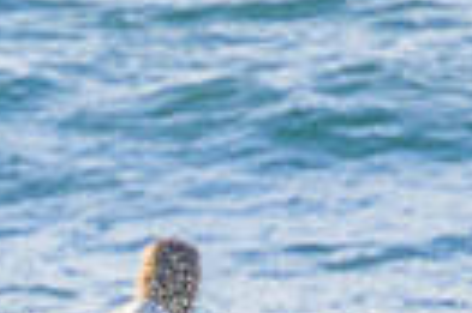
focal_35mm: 3550
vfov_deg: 0.4
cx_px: -79
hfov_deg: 0.6
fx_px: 46486
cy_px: 631
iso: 1000
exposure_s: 1/2000
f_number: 11
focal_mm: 800
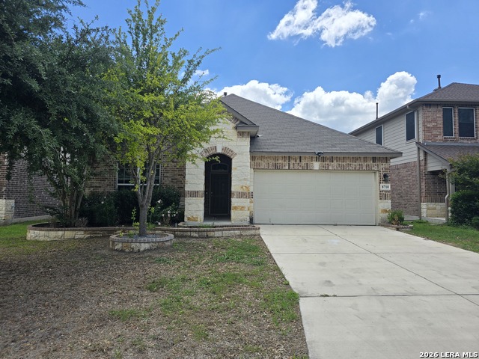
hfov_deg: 73.9
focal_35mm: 23
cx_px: 240
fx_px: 318
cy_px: 180
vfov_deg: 58.9
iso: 12
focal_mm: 6.3
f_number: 1.7
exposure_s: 1/659
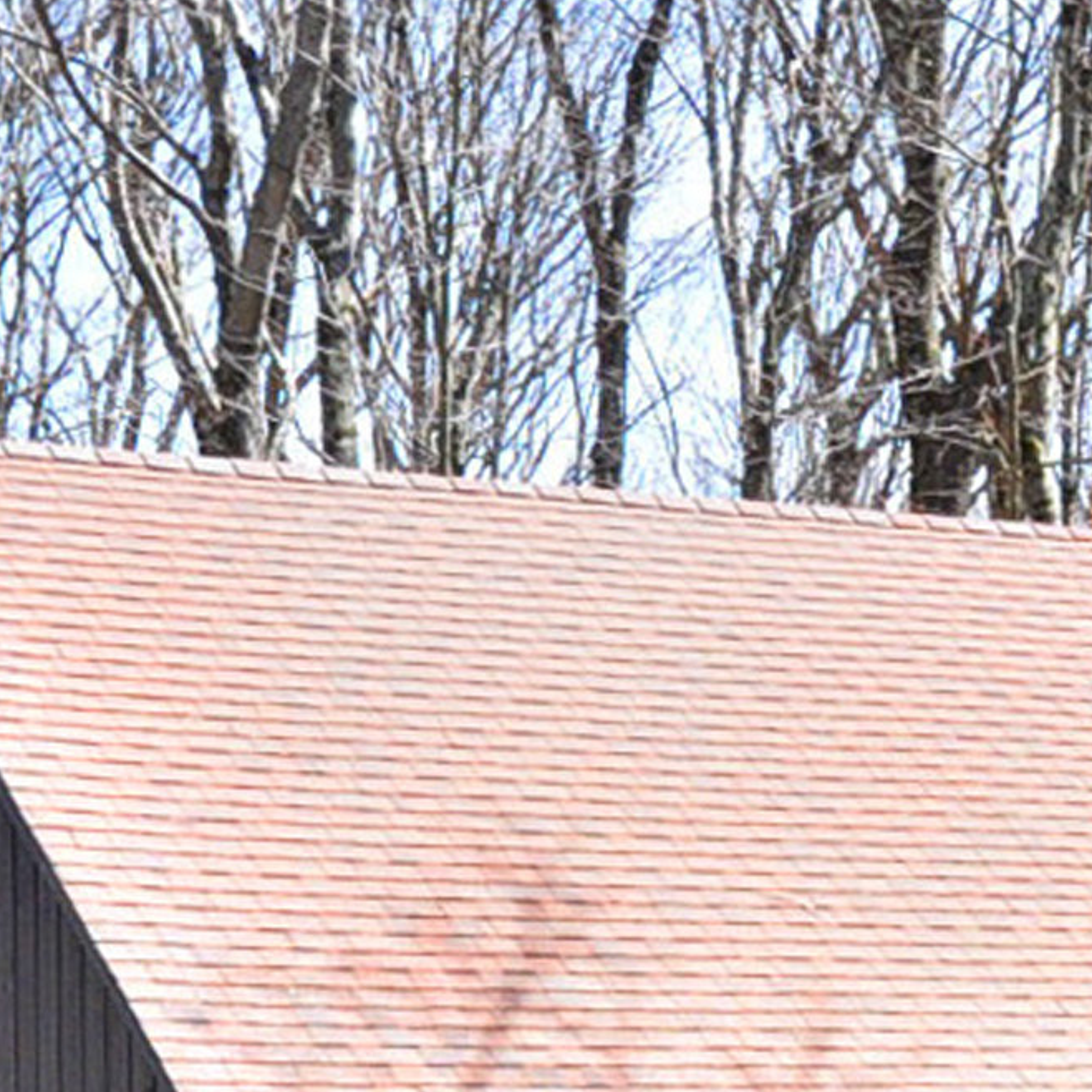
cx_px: 1629
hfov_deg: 14.5
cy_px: 1362
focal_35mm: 112
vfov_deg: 15.0
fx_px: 3997
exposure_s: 1/160
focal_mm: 20
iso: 400
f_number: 8
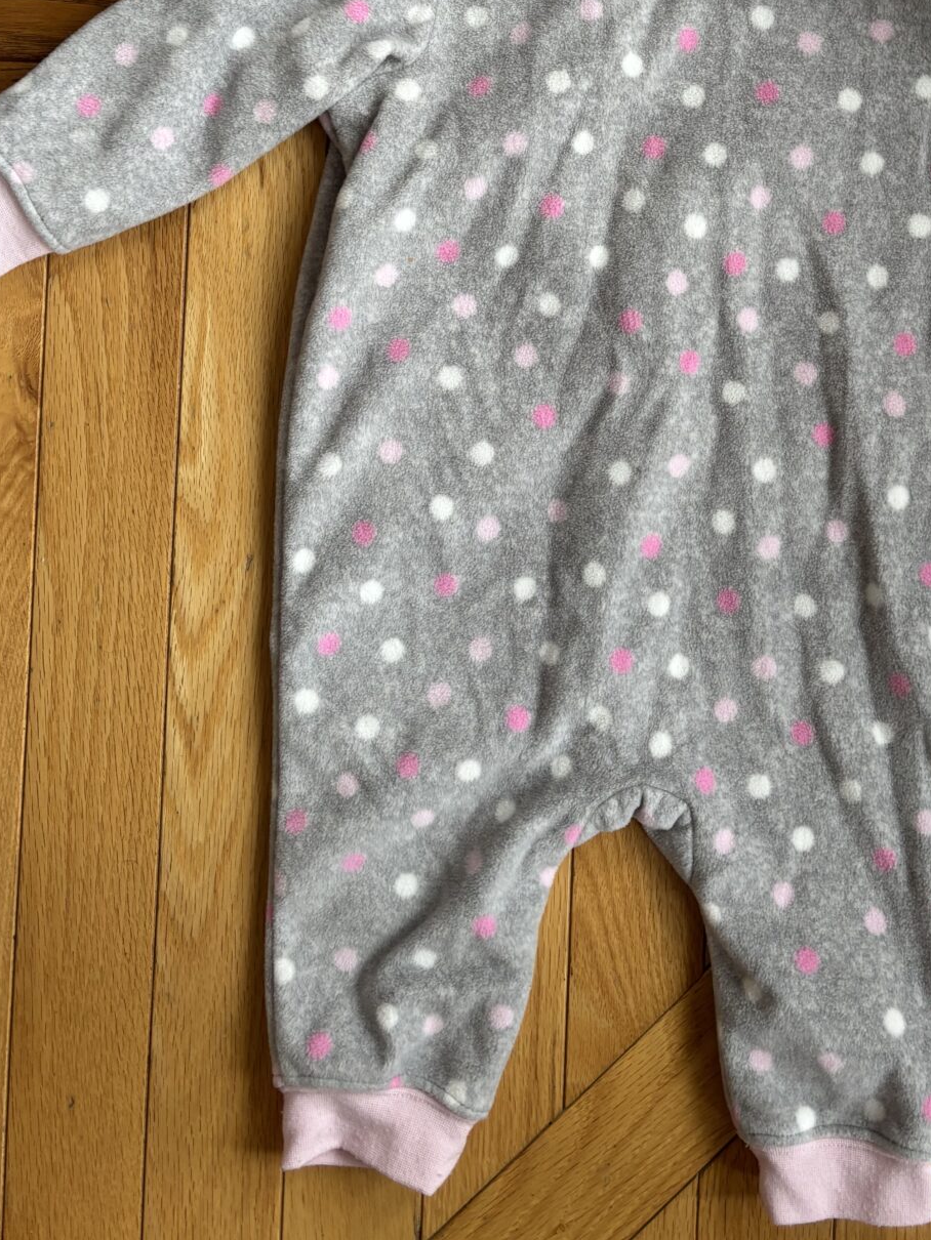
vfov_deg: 41.2
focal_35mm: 44
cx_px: 614
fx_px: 1577
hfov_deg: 32.6
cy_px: 257
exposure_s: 1/121
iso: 80
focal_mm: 5.96
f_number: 1.6
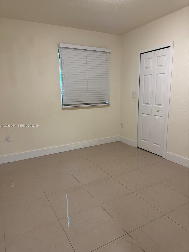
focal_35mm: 24
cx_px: 94
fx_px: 175
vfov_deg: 71.6
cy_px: 126
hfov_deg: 56.8
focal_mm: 6.76
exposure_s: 1/60
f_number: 1.78
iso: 125
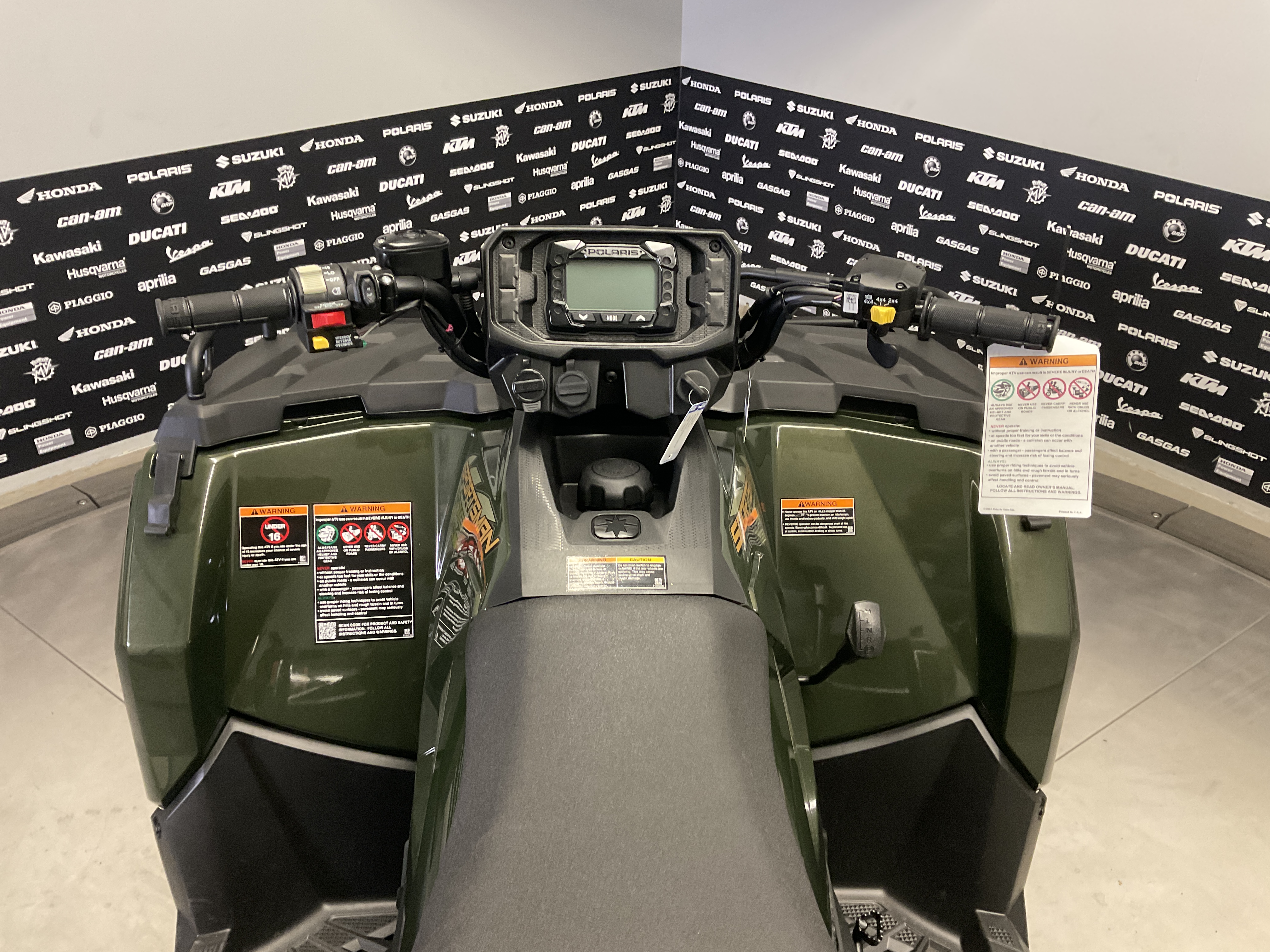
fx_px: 1064
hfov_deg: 61.7
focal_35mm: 29
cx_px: 635
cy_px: 476
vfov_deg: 48.2
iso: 250
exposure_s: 1/30
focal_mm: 3
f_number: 1.8
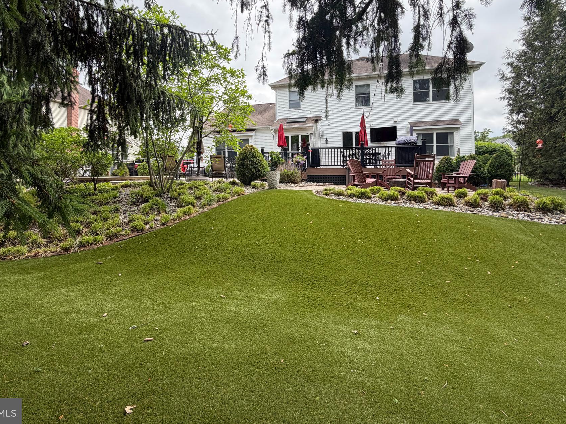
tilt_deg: +1.2
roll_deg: +0.2
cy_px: 168
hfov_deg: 91.0
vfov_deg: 73.9
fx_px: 278
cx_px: 281
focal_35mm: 17
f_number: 2.2
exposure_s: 1/502
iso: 50
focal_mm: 2.22
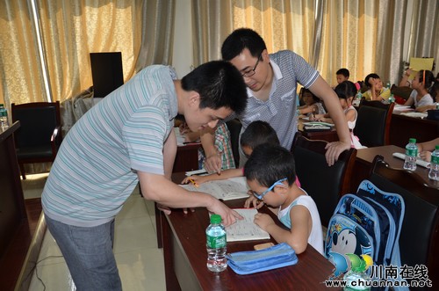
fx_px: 402
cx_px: 220
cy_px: 146
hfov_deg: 57.3
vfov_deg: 39.8
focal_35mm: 33
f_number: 4
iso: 400
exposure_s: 1/60
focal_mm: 22
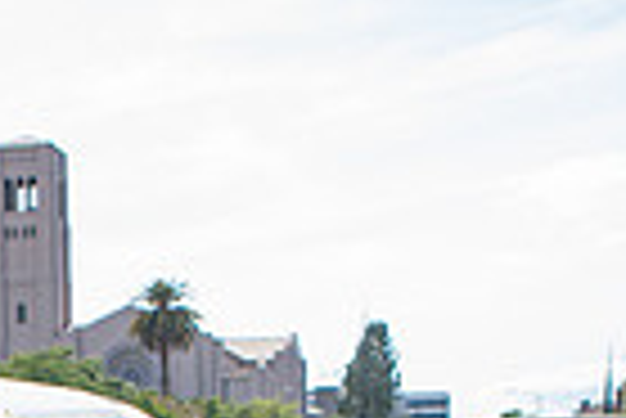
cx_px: -122
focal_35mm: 104
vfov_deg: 11.8
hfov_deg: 18.6
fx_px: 1810
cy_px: 829
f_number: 3.2
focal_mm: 25
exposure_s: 1/640
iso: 100
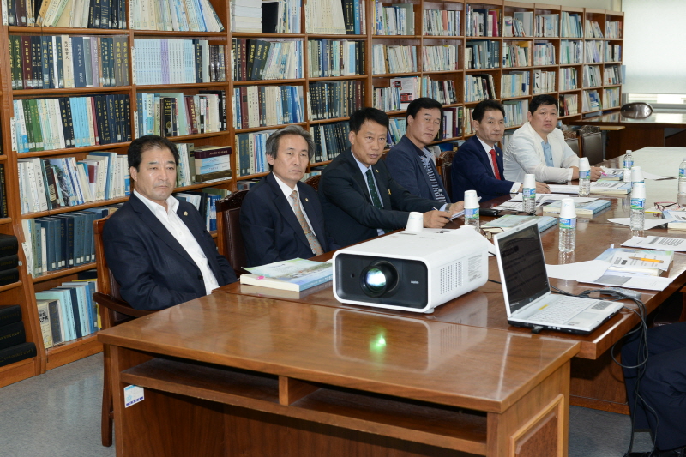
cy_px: 228
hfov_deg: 38.2
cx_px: 343
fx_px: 991
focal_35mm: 52
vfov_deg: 26.0
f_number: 6.3
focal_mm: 52
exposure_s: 1/100
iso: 1250
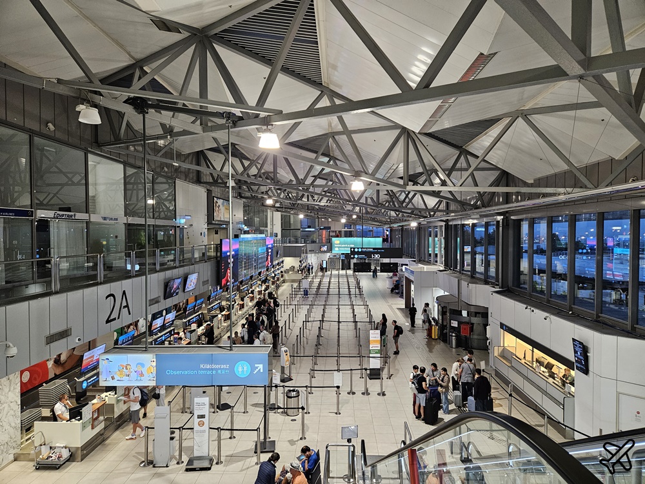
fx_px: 429
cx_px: 322
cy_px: 242
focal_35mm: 23
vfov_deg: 58.9
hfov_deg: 73.9
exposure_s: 1/100
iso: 400
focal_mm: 5.4
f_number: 1.8
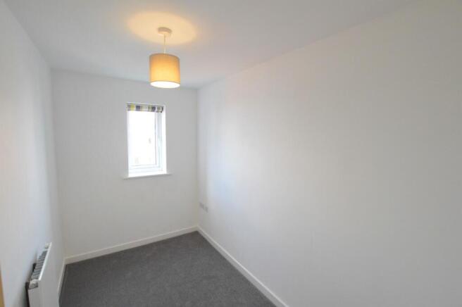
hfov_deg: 100.4
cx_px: 231
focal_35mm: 15
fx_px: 192
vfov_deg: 77.2
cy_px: 154
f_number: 7.1
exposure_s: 1/200
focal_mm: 10
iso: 3200
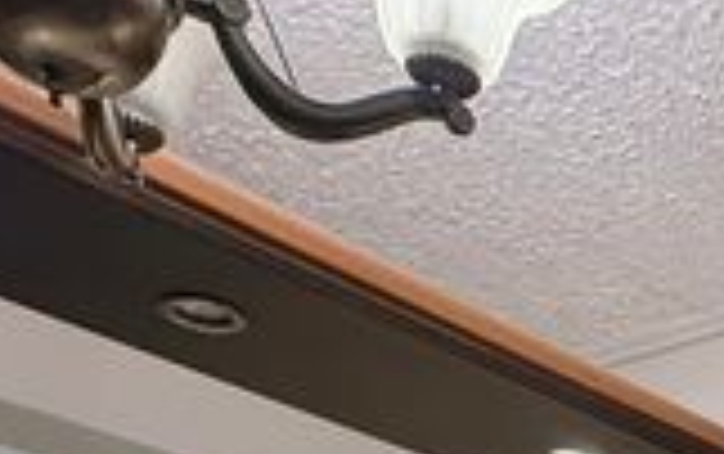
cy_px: 1020
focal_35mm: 59
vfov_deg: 15.3
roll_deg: +1.9
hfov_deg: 24.8
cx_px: 1133
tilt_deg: -0.9
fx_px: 1165
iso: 500
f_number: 2.2
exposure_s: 1/50
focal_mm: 2.22
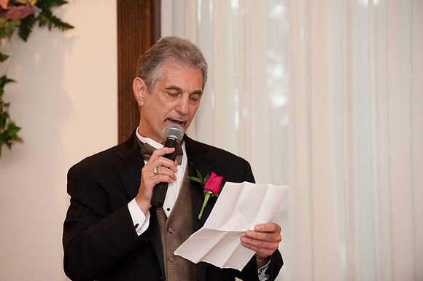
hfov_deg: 13.7
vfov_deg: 9.1
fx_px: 1761
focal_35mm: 150
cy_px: 140
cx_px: 212
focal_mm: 150
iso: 2000
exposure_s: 1/60
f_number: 5
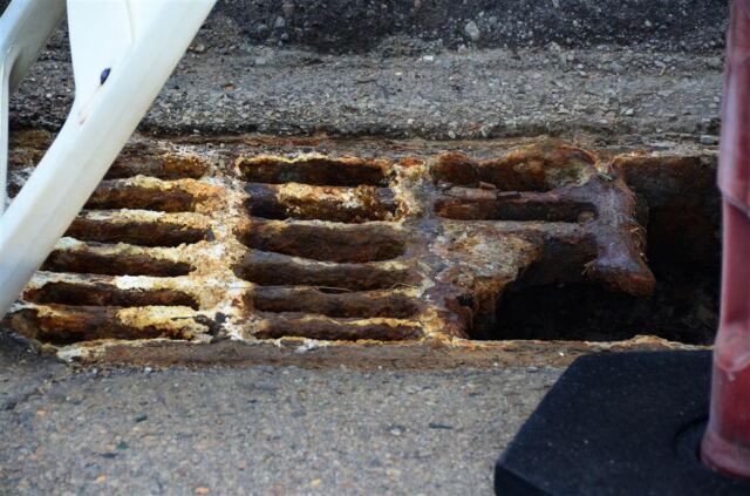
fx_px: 3272
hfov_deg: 13.1
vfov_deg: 8.7
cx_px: 375
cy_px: 248
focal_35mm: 158
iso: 200
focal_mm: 105
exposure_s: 1/250
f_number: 5.3
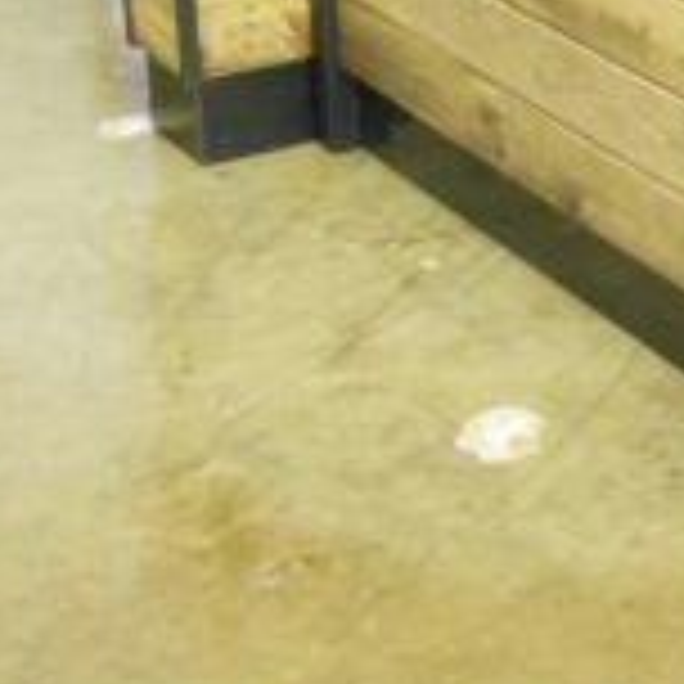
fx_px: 2929
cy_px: -65
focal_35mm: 131
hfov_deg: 12.8
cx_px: 932
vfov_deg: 13.1
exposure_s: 1/6
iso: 800
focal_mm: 8
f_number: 4.4
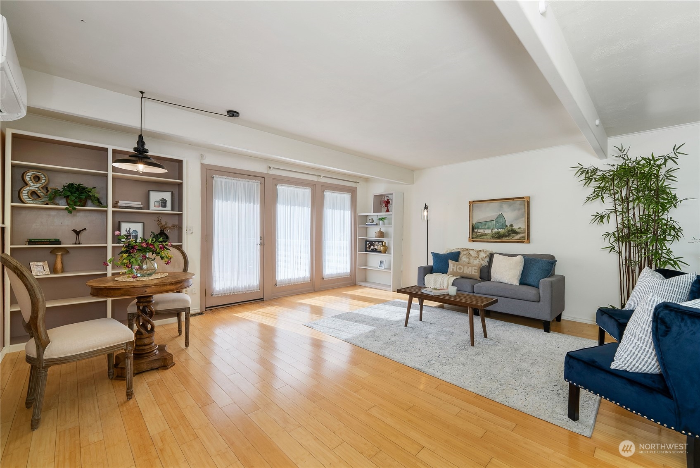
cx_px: 350
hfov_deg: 104.2
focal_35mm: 14
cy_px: 234
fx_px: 272
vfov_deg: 81.3
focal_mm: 14
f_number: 9
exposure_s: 1/100
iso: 250
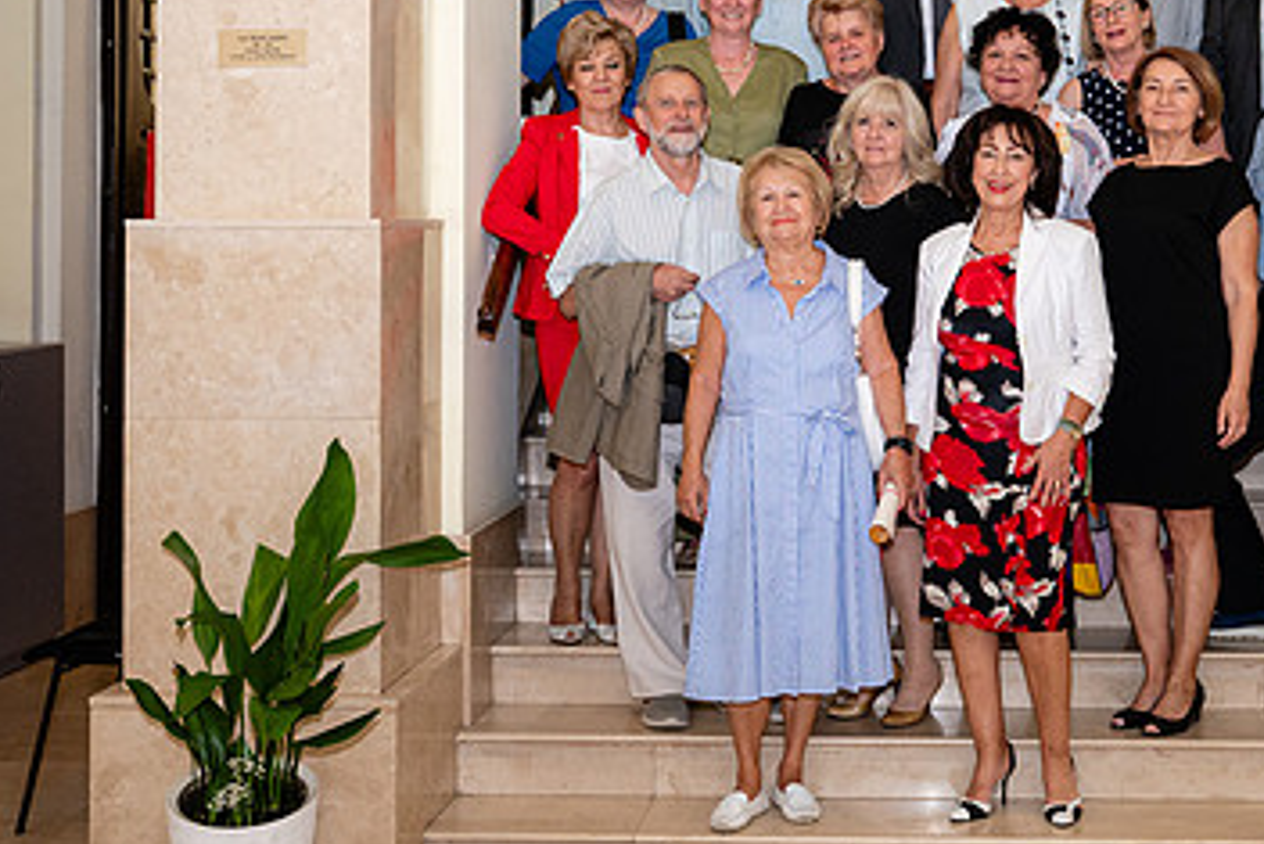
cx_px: 891
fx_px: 2107
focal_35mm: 60
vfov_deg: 22.4
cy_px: 189
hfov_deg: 33.0
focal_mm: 35
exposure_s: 1/200
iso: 2500
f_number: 5
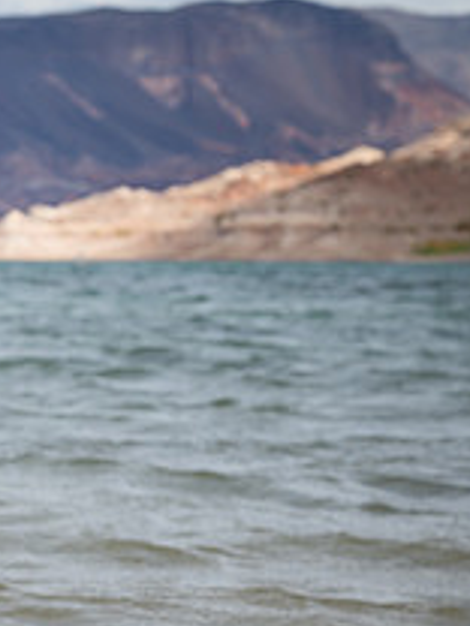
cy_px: 608
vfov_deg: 13.0
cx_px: -263
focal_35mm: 150
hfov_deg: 9.6
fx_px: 2716
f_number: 6.3
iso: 64
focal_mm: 52
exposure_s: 1/200
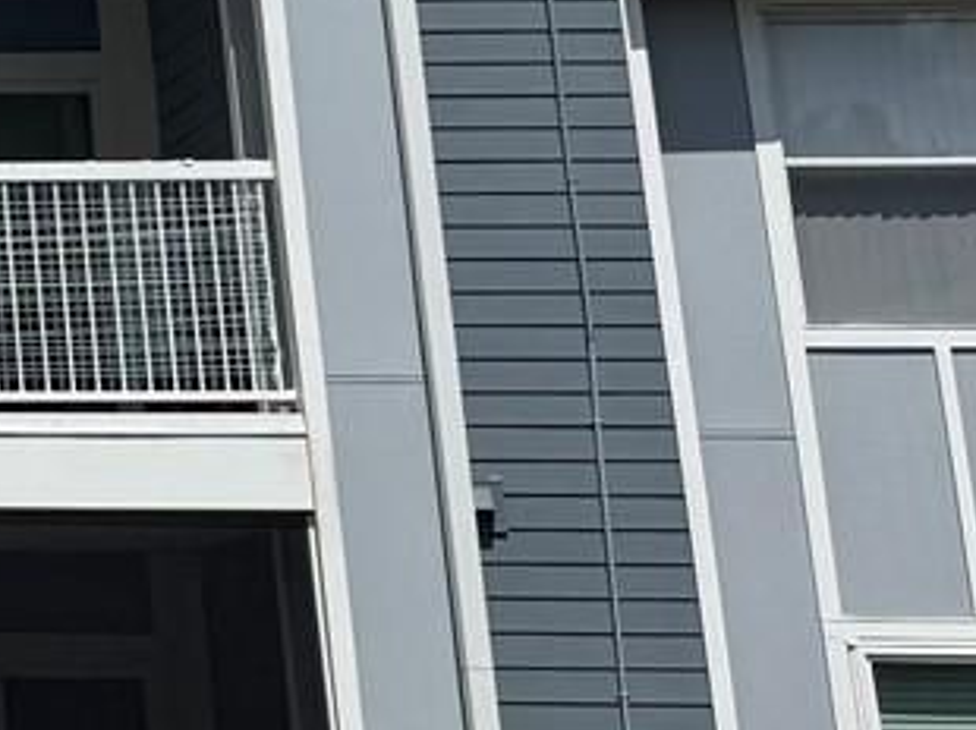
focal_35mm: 124
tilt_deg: +15.7
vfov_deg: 11.7
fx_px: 3493
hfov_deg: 12.5
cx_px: -1360
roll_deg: -1.4
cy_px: -148
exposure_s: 1/9091
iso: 80
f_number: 1.78
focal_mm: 6.76
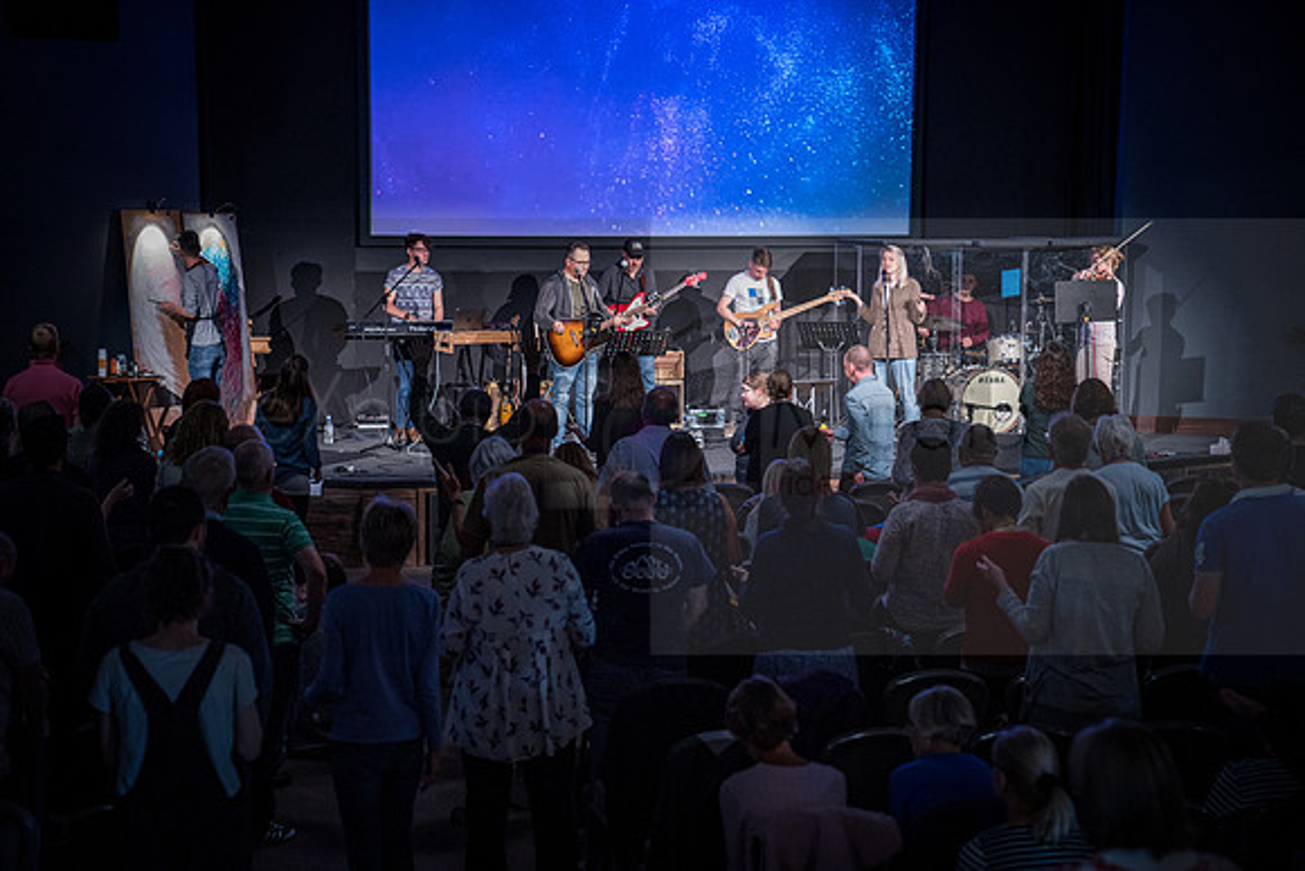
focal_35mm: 70
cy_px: 436
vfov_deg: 19.5
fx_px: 2538
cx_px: 652
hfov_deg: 28.8
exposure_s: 1/80
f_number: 2.8
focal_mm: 70
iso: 2000
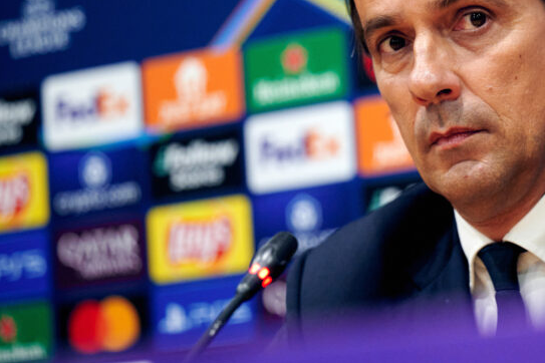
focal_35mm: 198
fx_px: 2997
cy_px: 109
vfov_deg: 6.9
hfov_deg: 10.3
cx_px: 481
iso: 3600
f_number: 2.8
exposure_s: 1/320
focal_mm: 105
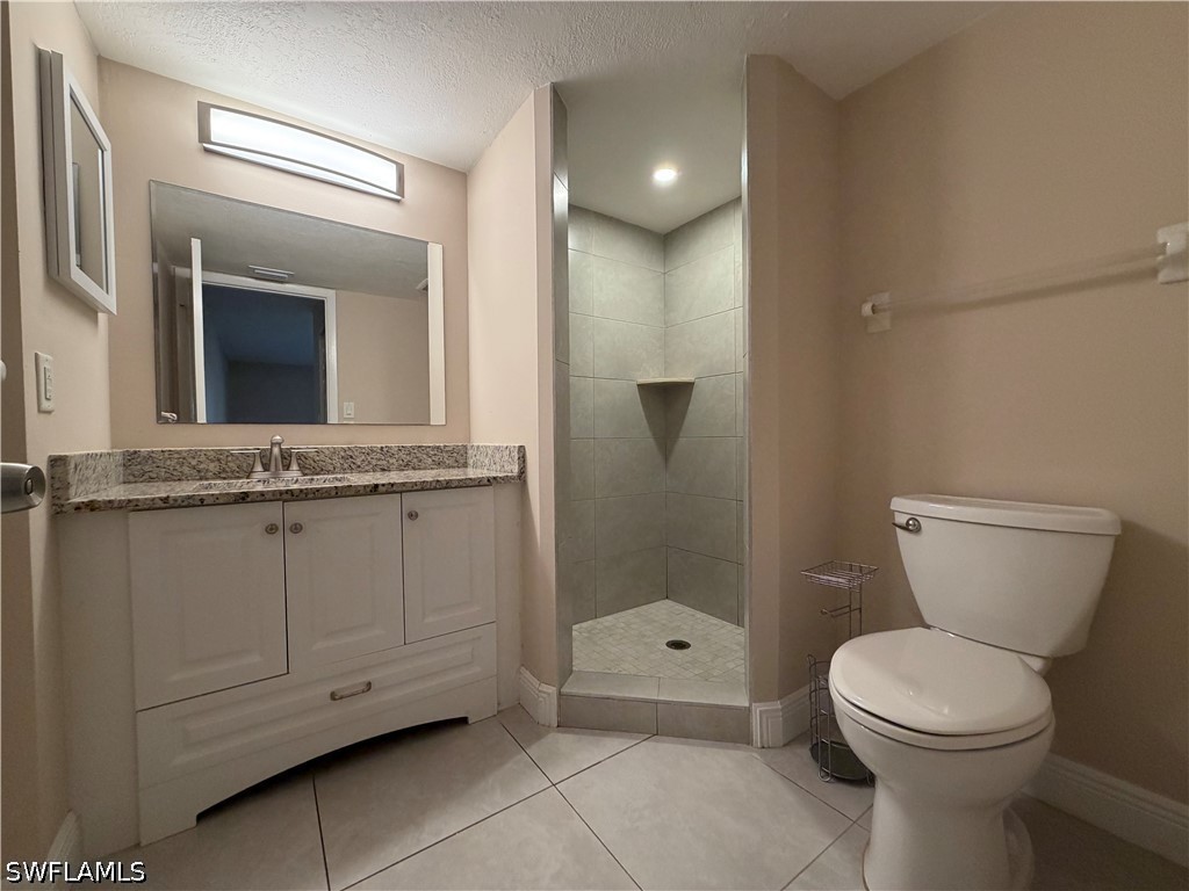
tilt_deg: -1.0
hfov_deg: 102.1
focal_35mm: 14
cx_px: 594
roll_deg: +0.9
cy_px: 446
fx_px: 481
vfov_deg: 85.7
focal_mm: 2.22
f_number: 2.2
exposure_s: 1/120
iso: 320
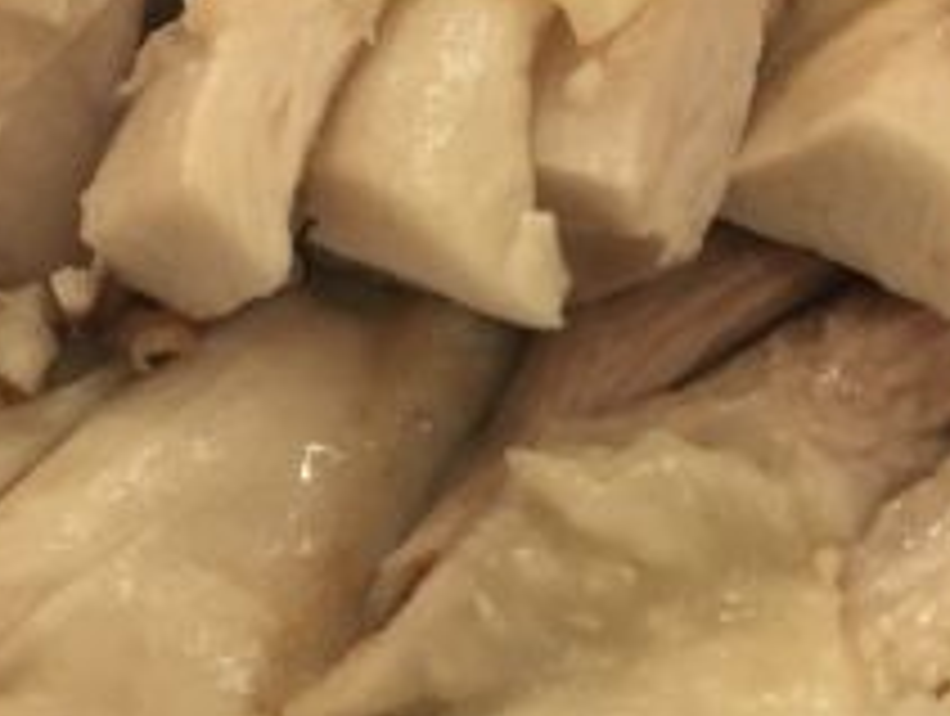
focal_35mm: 96
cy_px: 543
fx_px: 2639
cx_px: 495
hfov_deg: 20.4
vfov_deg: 15.4
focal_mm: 4.15
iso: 40
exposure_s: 1/33
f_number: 2.2
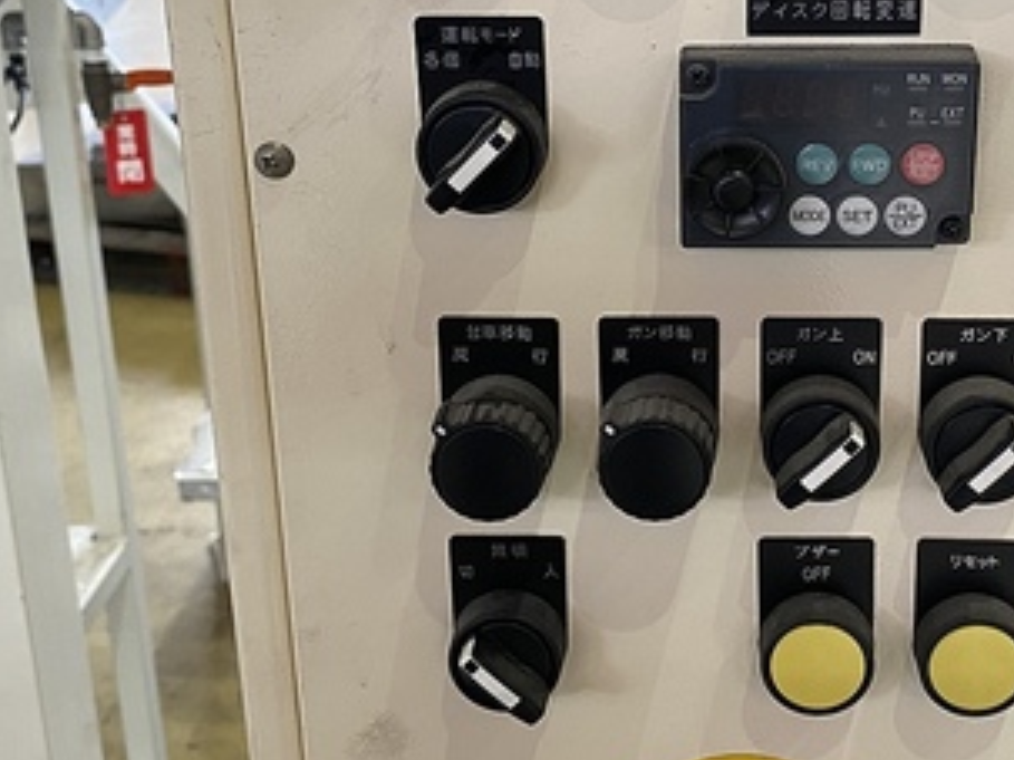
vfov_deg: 26.4
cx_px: 716
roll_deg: +0.4
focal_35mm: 55
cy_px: 251
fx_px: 1610
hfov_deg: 34.5
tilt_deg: -19.2
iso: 125
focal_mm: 4.25
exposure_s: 1/89
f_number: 1.8
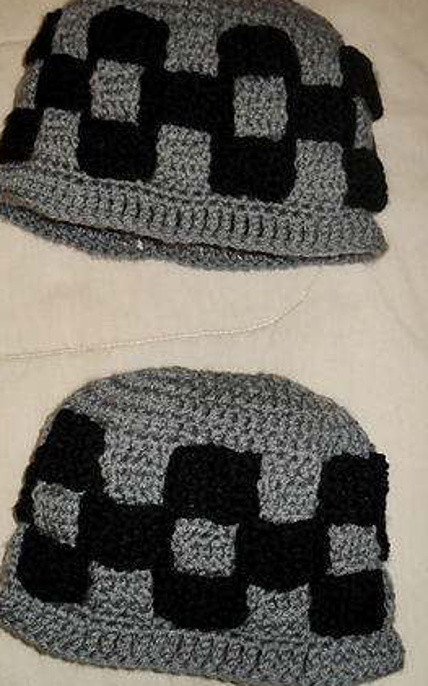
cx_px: 186
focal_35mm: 44
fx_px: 823
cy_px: 345
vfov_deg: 45.3
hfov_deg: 29.1
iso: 200
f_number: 2.8
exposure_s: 1/45
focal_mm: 6.2
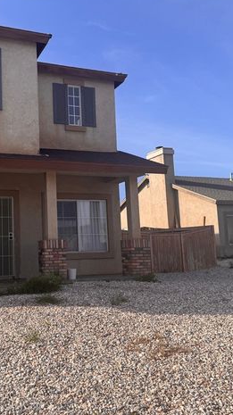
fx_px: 396
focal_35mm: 36
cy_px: 204
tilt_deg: +6.2
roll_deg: +1.2
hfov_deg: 32.0
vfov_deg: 55.3
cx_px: 50
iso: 80
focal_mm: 6.76
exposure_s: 1/3597
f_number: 1.78
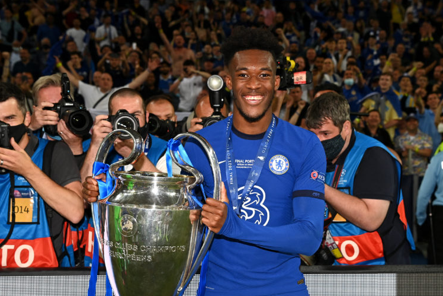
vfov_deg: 25.9
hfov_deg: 38.1
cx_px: 243
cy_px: 191
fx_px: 640
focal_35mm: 52
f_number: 5.6
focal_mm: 38
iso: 1000
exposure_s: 1/500
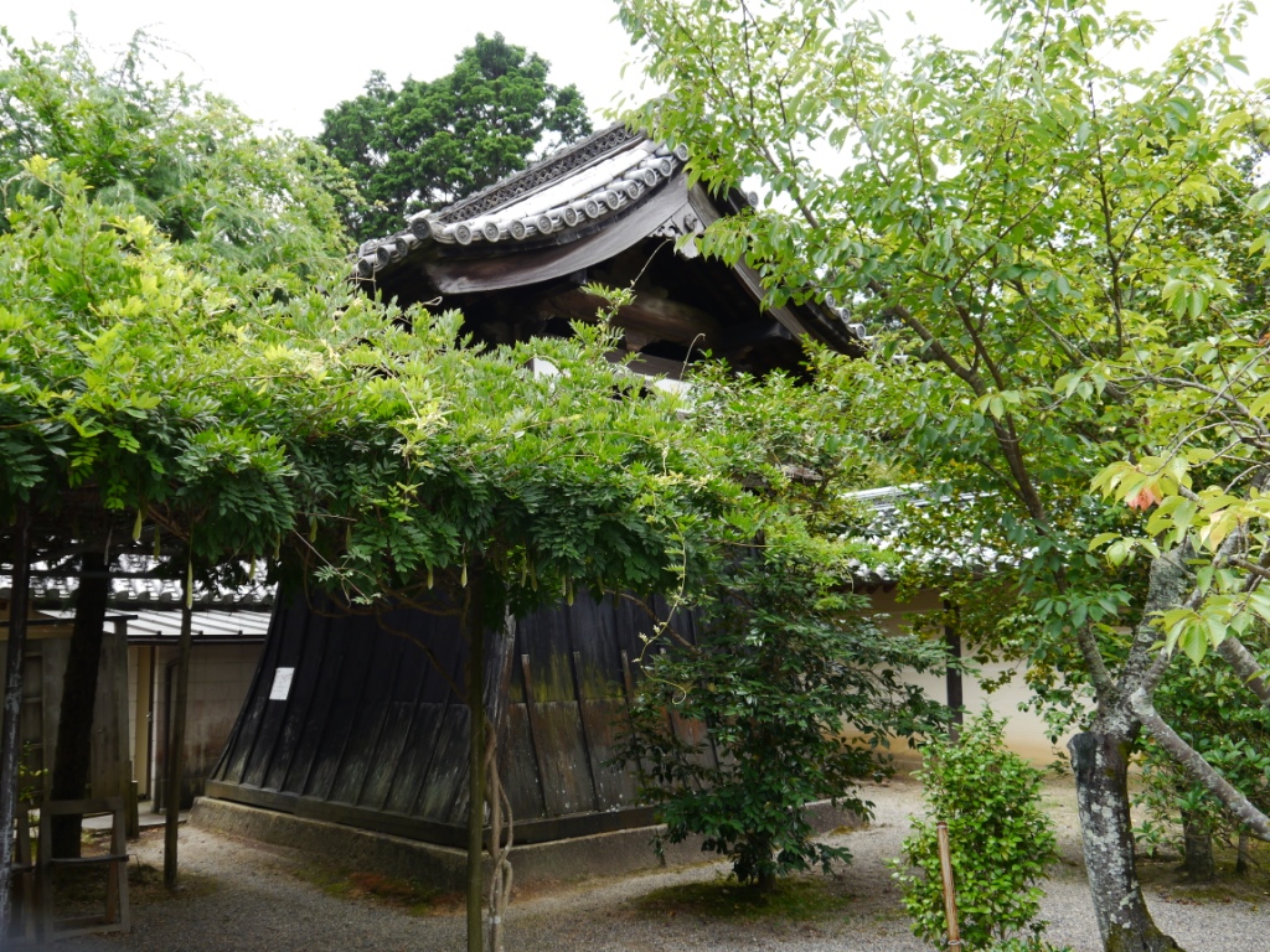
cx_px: 635
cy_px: 476
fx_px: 1174
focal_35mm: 32
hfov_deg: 56.8
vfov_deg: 44.2
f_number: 5
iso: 160
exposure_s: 1/160
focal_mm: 16
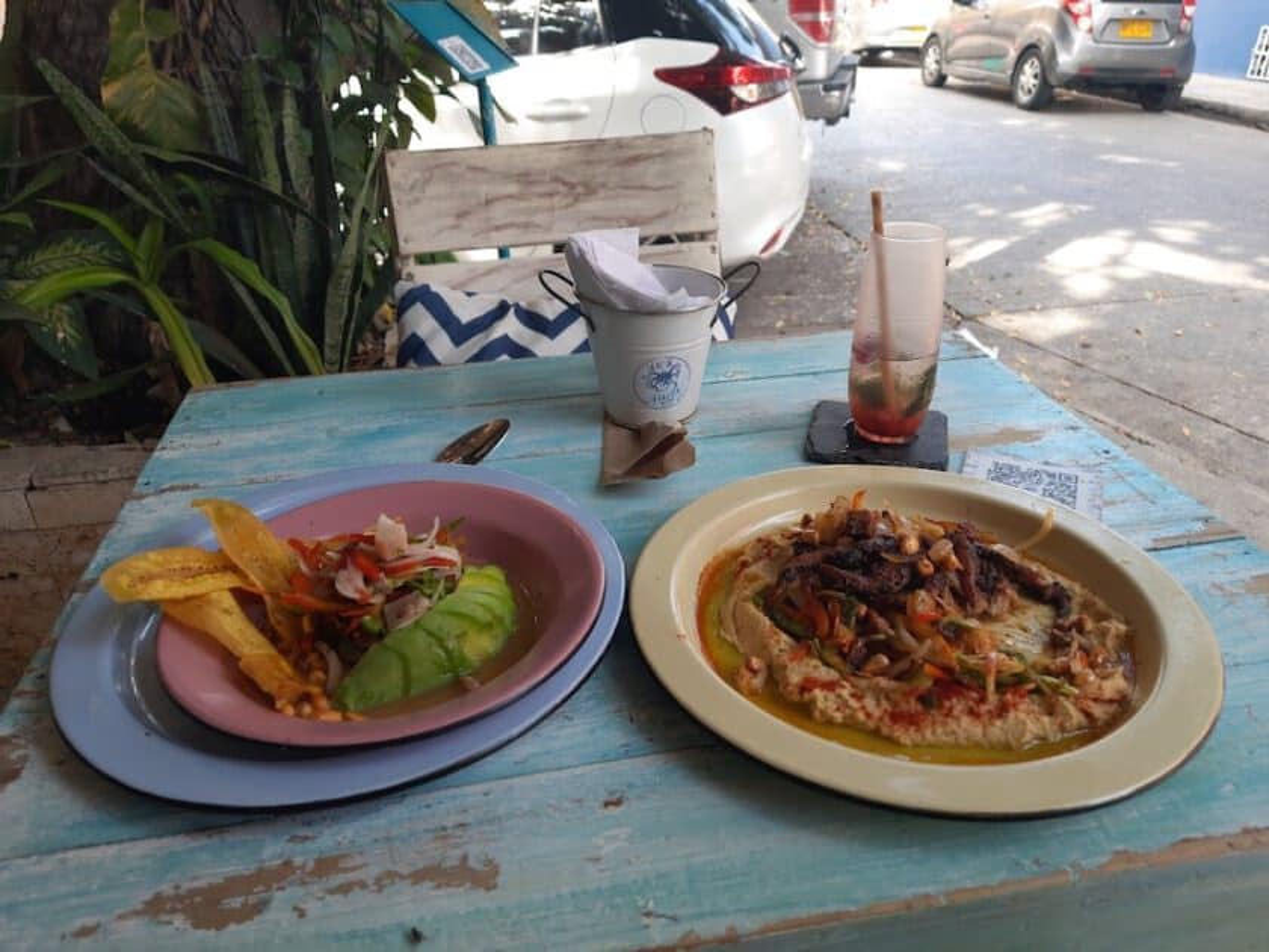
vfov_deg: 56.8
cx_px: 634
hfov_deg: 71.6
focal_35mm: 24
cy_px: 476
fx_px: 880
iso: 40
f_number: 1.8
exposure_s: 1/60
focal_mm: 5.23
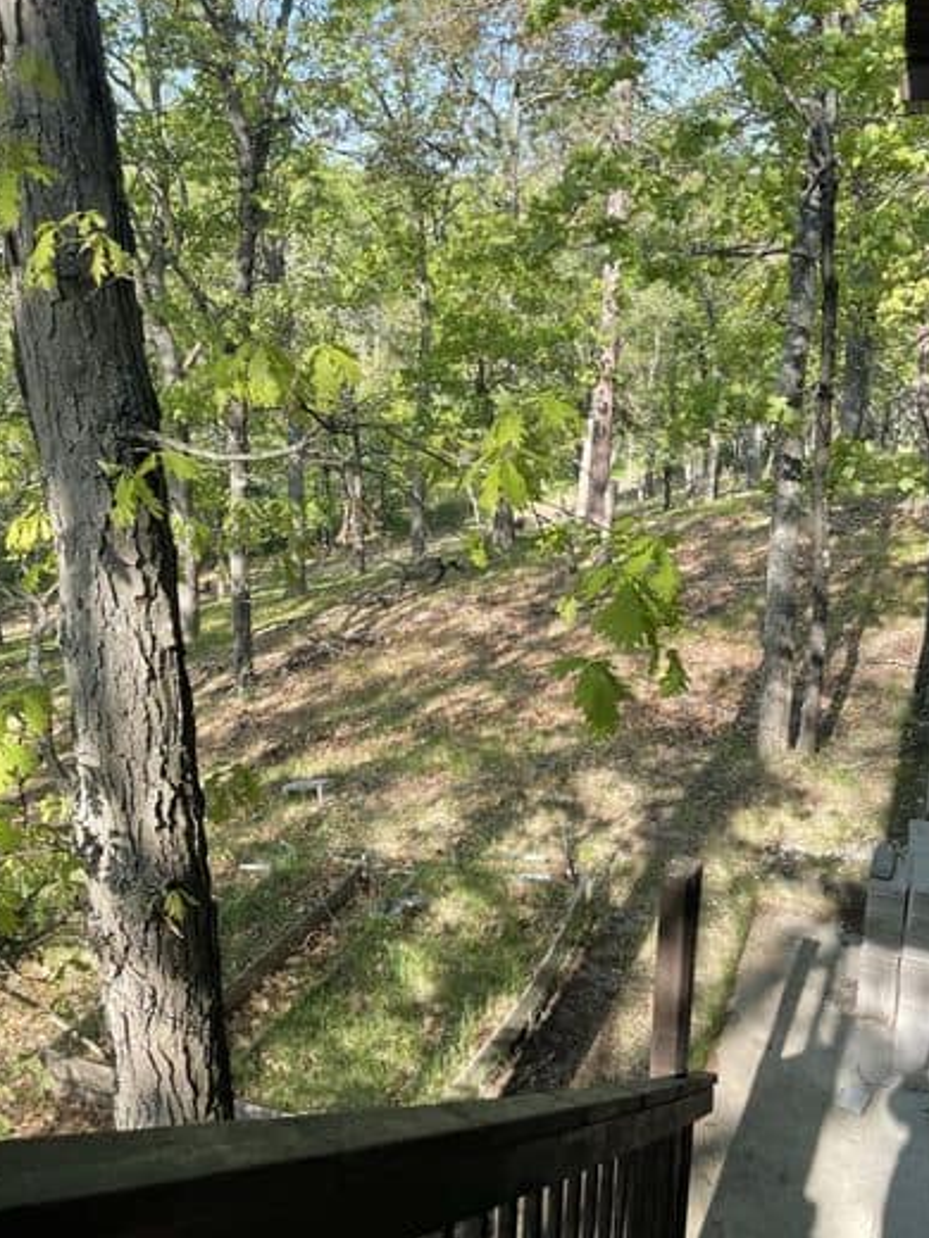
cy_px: 555
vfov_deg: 56.7
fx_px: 1145
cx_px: 479
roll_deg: -1.5
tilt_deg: -14.9
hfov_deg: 44.2
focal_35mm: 32
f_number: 1.6
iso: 32
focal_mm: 4.2
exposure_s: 1/647
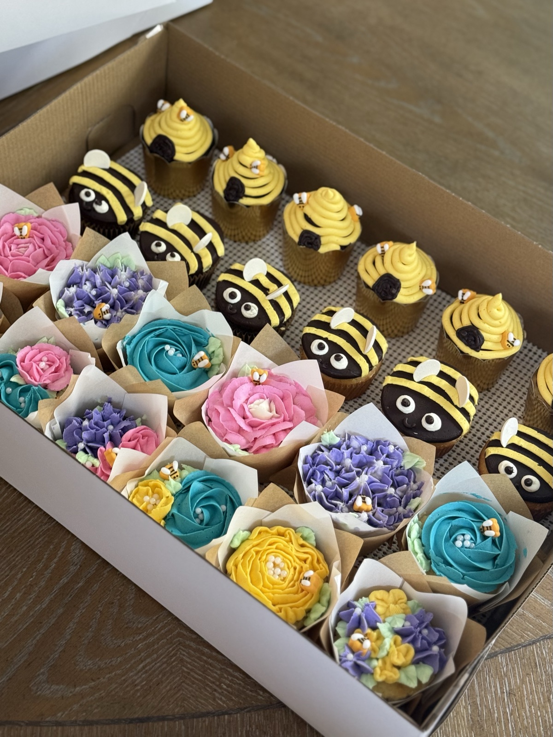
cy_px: 368
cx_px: 276
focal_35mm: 48
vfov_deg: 39.7
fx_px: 1022
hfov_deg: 30.3
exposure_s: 1/60
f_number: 1.78
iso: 125
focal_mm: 6.76
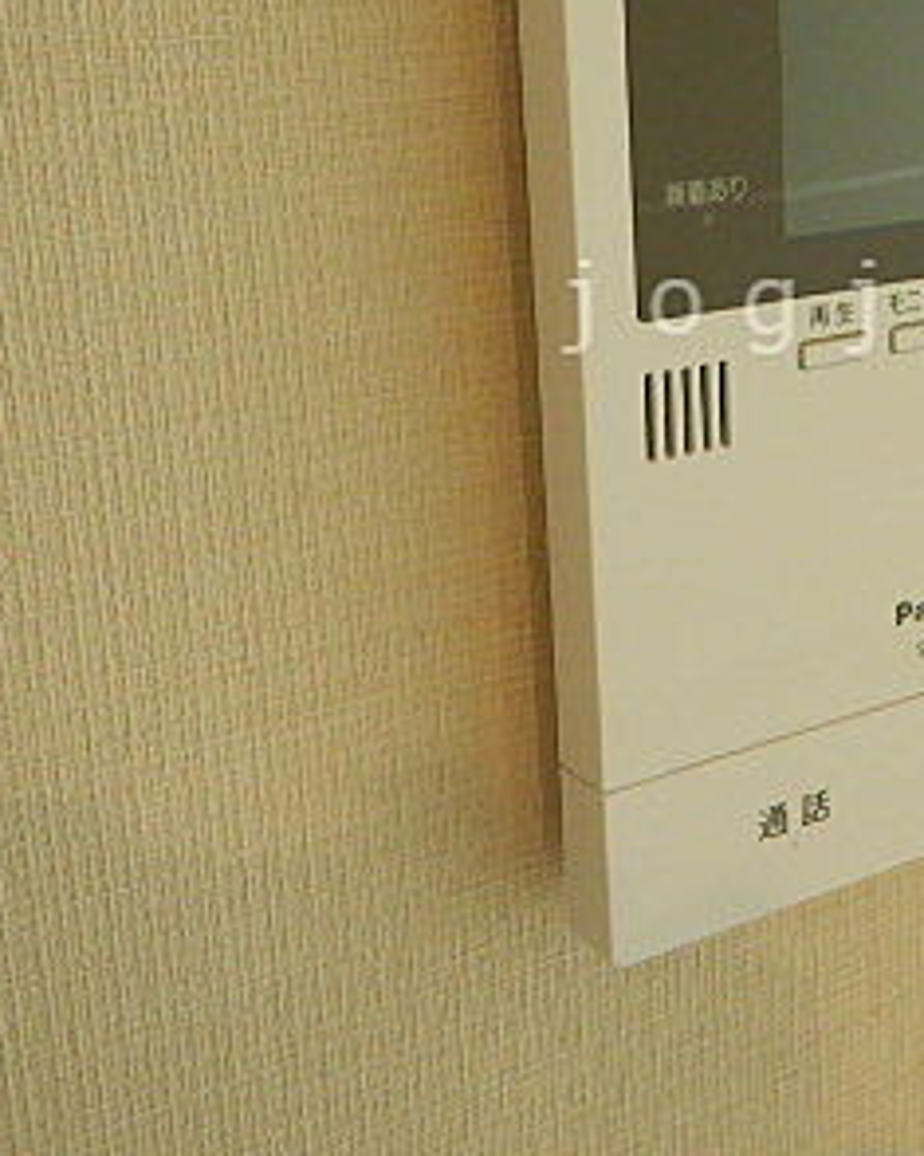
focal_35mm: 51
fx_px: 1744
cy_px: 307
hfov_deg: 28.5
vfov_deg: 35.9
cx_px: 830
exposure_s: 1/30
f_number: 2.8
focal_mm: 4.3
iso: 280
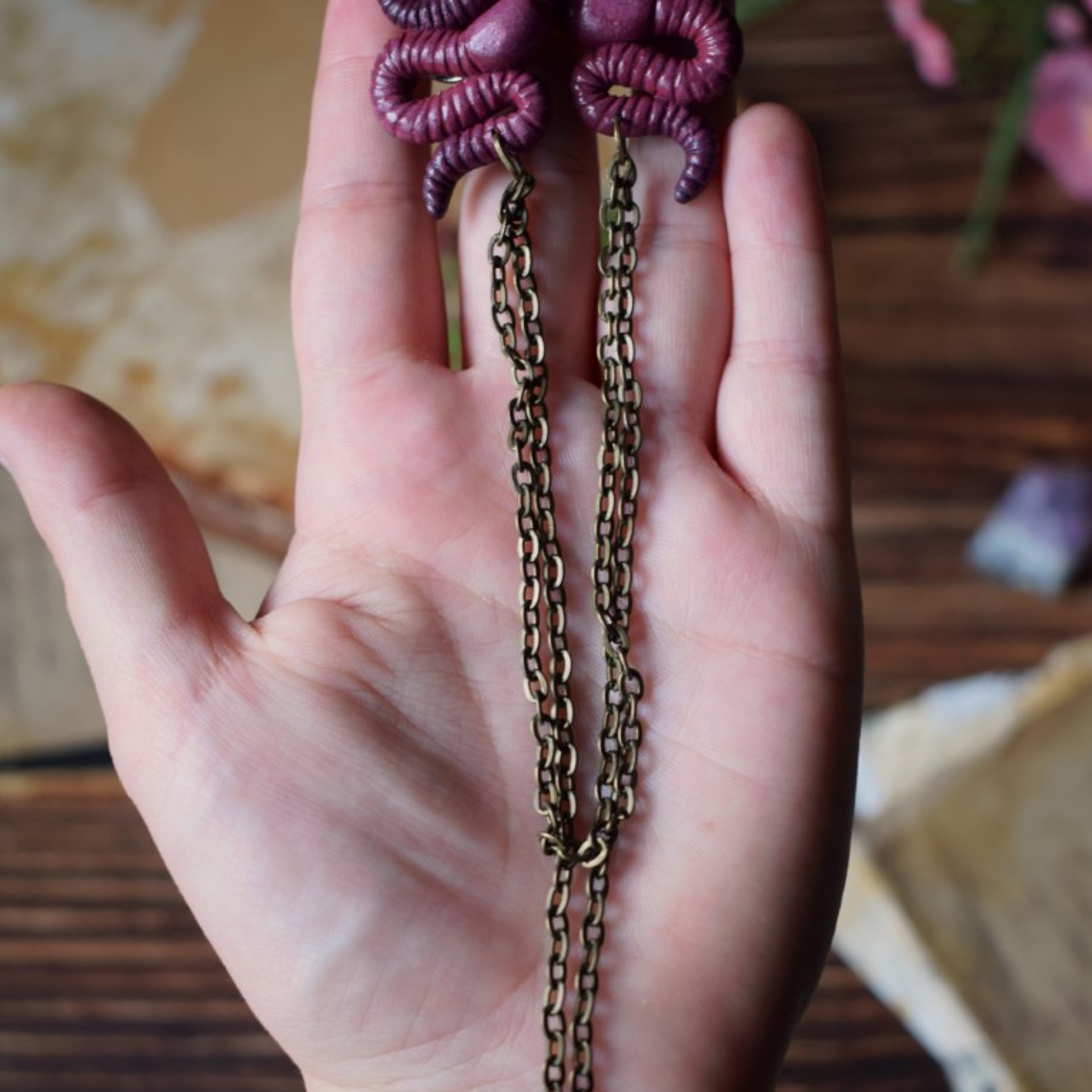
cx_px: 547
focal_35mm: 56
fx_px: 1986
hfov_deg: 30.7
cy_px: 571
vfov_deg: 30.7
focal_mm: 29
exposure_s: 1/60
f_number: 4.2
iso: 400
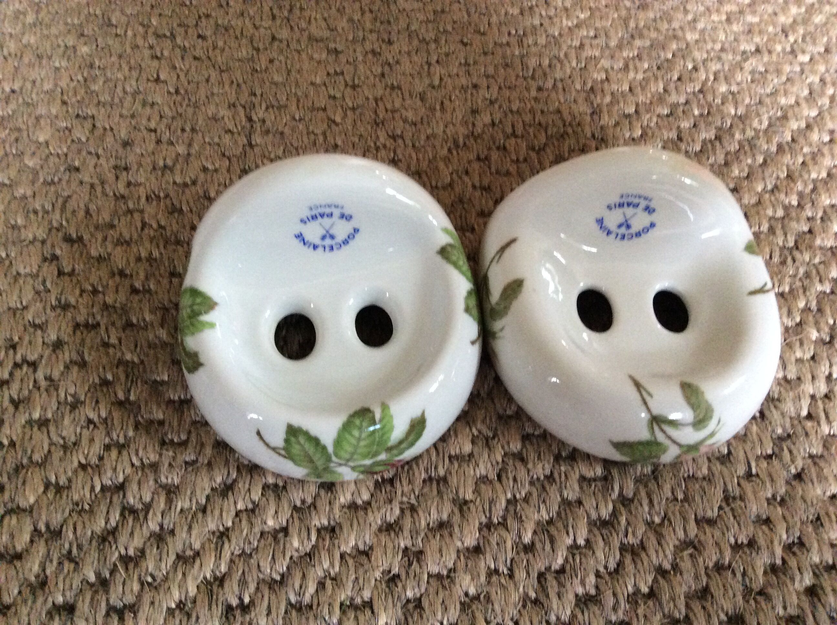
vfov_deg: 44.1
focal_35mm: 32
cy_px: 312
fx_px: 773
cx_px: 418
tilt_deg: -58.6
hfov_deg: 56.9
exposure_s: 1/17
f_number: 2.4
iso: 320
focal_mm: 3.3
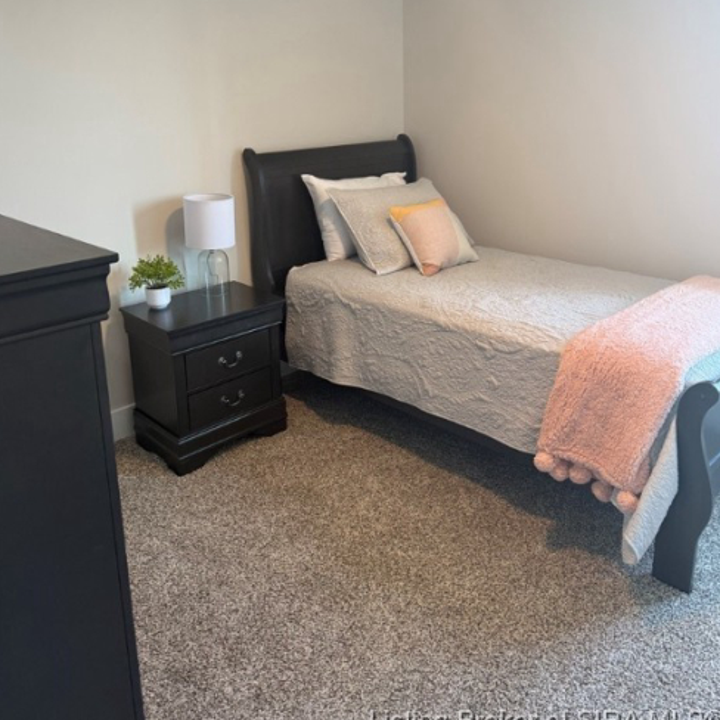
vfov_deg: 54.8
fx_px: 682
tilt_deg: -13.5
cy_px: 257
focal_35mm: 29
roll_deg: +0.7
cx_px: 361
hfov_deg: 55.6
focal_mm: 6.76
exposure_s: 1/120
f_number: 1.78
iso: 200
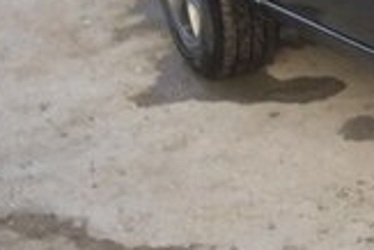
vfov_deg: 10.8
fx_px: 1269
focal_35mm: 122
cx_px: 688
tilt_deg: -17.2
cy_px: -125
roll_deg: +2.4
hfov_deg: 14.6
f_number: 2.2
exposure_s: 1/50
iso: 32
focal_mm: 4.15
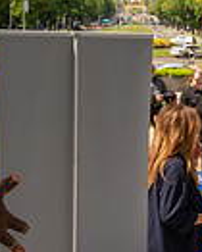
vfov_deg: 11.6
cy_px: 109
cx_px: 167
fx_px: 1239
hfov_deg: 9.3
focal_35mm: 166
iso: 100
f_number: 8
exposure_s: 1/125
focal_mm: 40
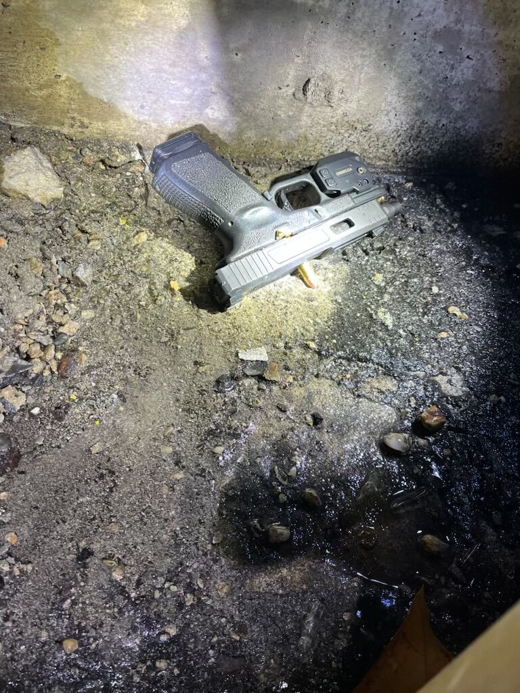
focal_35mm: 26
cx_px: 260
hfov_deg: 53.1
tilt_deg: -51.7
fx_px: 521
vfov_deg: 67.3
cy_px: 346
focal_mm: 5.1
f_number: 1.6
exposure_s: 1/121
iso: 125
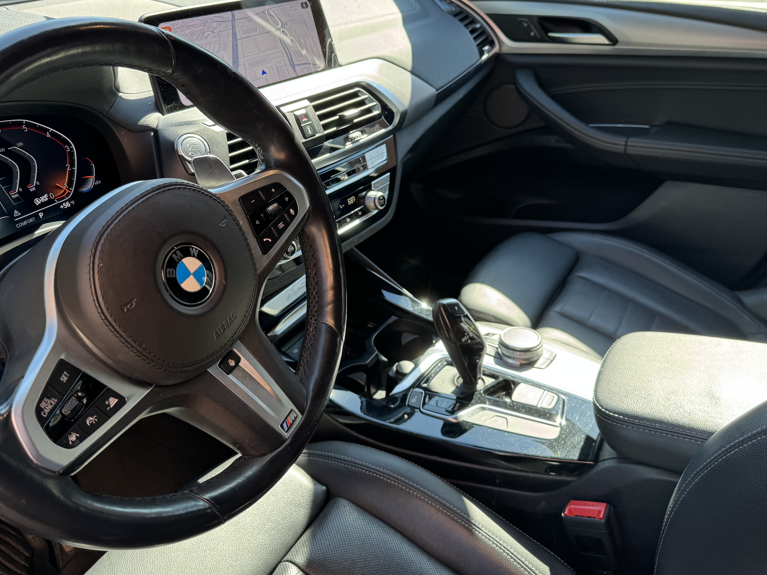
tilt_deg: -28.4
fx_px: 665
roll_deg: -2.6
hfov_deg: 60.0
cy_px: 244
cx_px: 379
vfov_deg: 46.6
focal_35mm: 30
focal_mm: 6.76
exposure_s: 1/190
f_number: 1.78
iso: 64
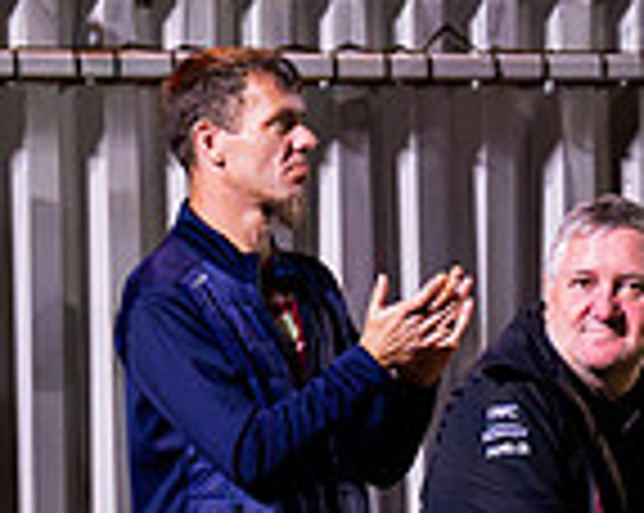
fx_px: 20652
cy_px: 319
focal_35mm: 1085
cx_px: 111
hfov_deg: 1.8
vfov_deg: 1.4
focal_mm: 200
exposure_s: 1/800
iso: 6400
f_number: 2.8
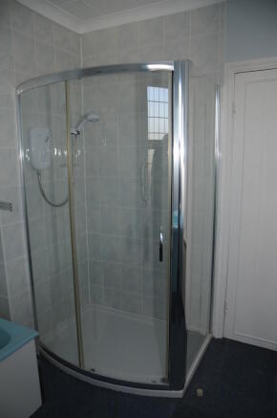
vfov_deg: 67.5
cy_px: 209
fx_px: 313
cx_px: 138
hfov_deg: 47.8
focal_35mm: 27
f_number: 5
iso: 200
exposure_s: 1/60
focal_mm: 18
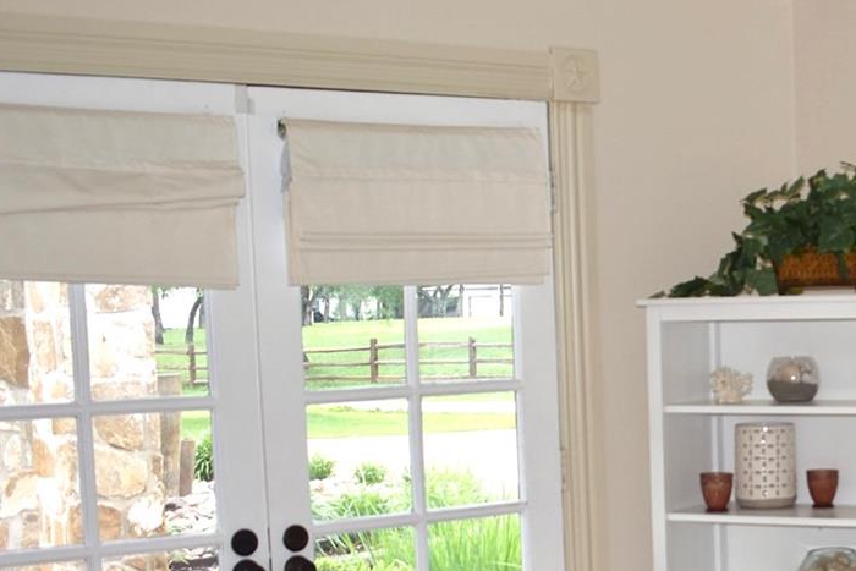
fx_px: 1879
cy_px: 502
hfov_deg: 23.7
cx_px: 986
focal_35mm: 79
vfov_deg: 17.1
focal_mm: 18
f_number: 3.5
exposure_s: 1/200
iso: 100
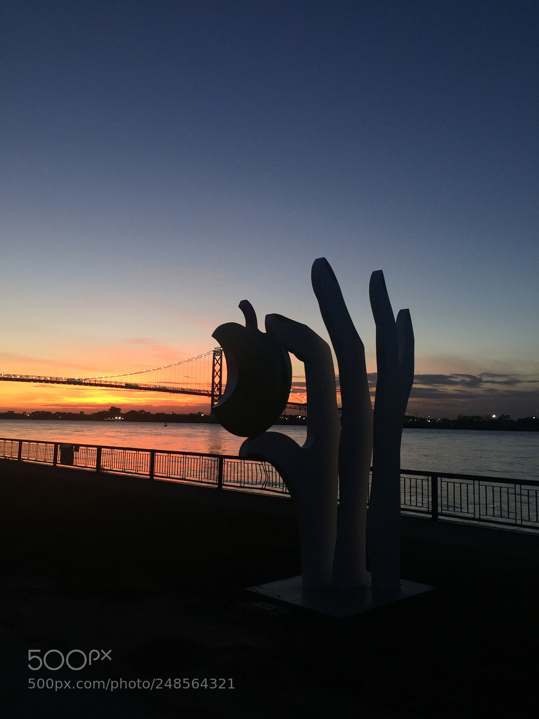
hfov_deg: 48.2
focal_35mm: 29
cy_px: 360
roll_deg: -0.7
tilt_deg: +6.2
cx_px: 270
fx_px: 602
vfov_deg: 61.7
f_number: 2.2
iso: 64
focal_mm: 4.15
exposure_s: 1/30
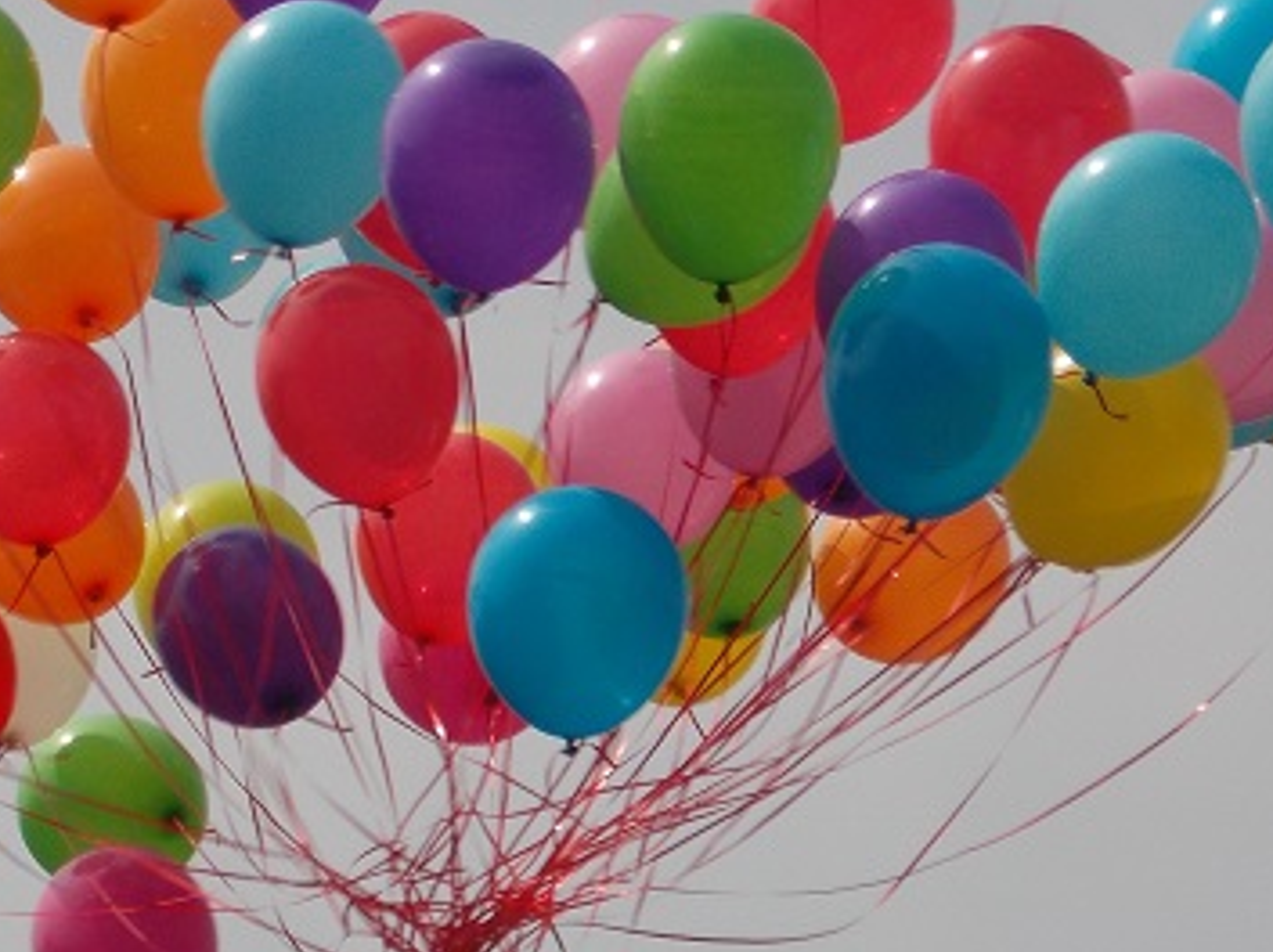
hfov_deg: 6.7
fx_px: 10838
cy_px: 609
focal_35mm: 295
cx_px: 519
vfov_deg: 5.0
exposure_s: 1/100
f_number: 16.3
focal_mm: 23
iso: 80
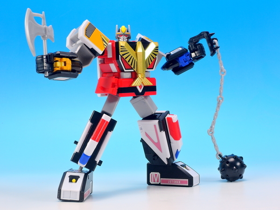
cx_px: 140
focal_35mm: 75
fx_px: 607
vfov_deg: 19.6
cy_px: 105
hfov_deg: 26.0
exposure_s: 1
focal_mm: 16
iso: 80
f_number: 6.5
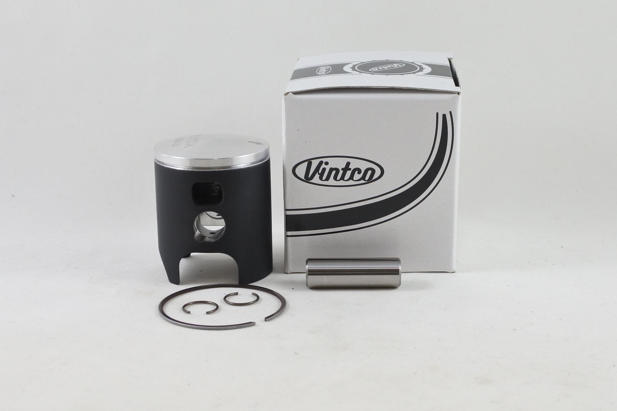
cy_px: 206
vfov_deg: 36.0
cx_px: 308
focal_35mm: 37
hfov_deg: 51.9
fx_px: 634
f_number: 4
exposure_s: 1/160
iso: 400
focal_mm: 14
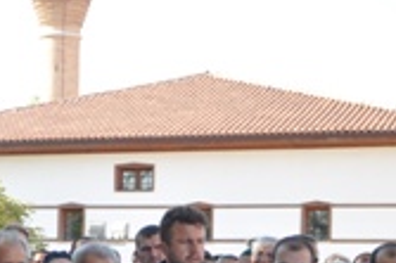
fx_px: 1505
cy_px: 336
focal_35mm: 137
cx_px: 19
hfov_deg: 14.8
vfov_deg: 9.8
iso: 200
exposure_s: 1/200
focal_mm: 34
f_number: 8
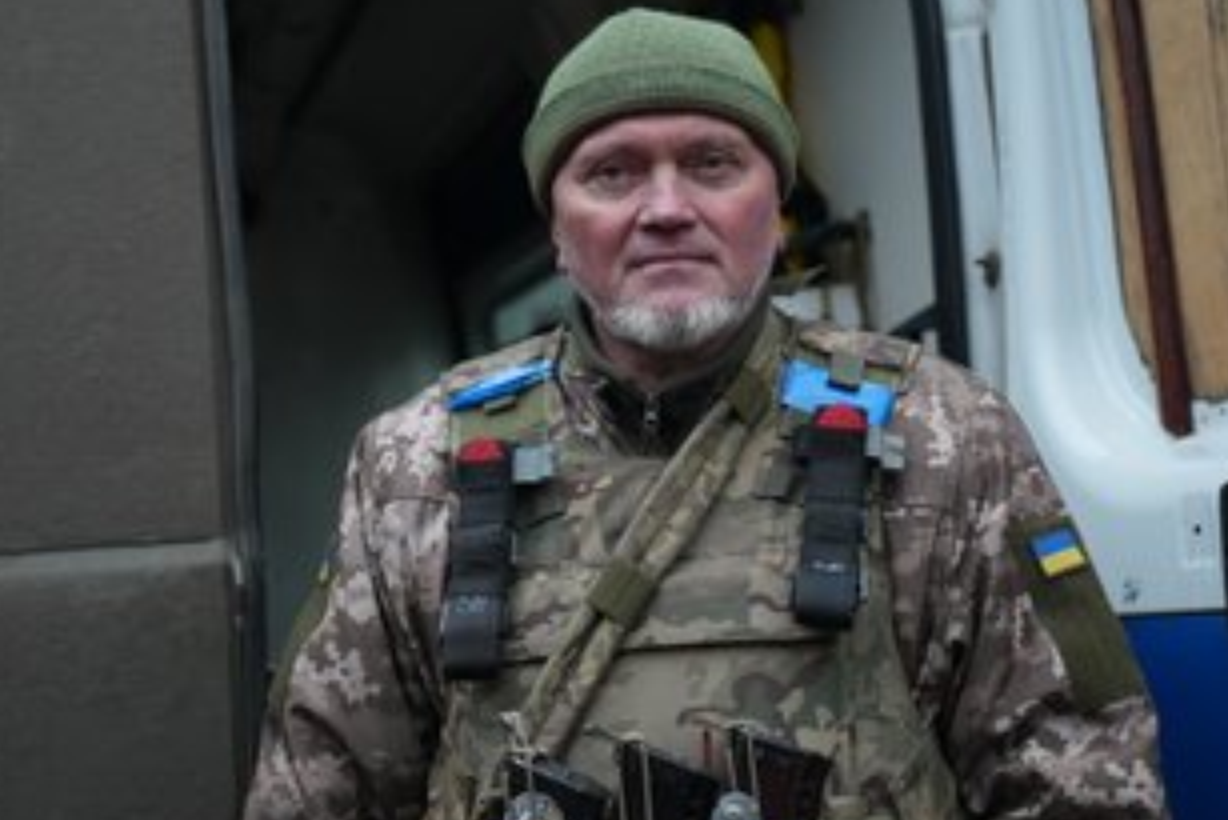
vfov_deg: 22.6
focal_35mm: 60
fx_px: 2048
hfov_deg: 33.4
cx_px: 644
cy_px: 382
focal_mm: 46
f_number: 2.8
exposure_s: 1/640
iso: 2000
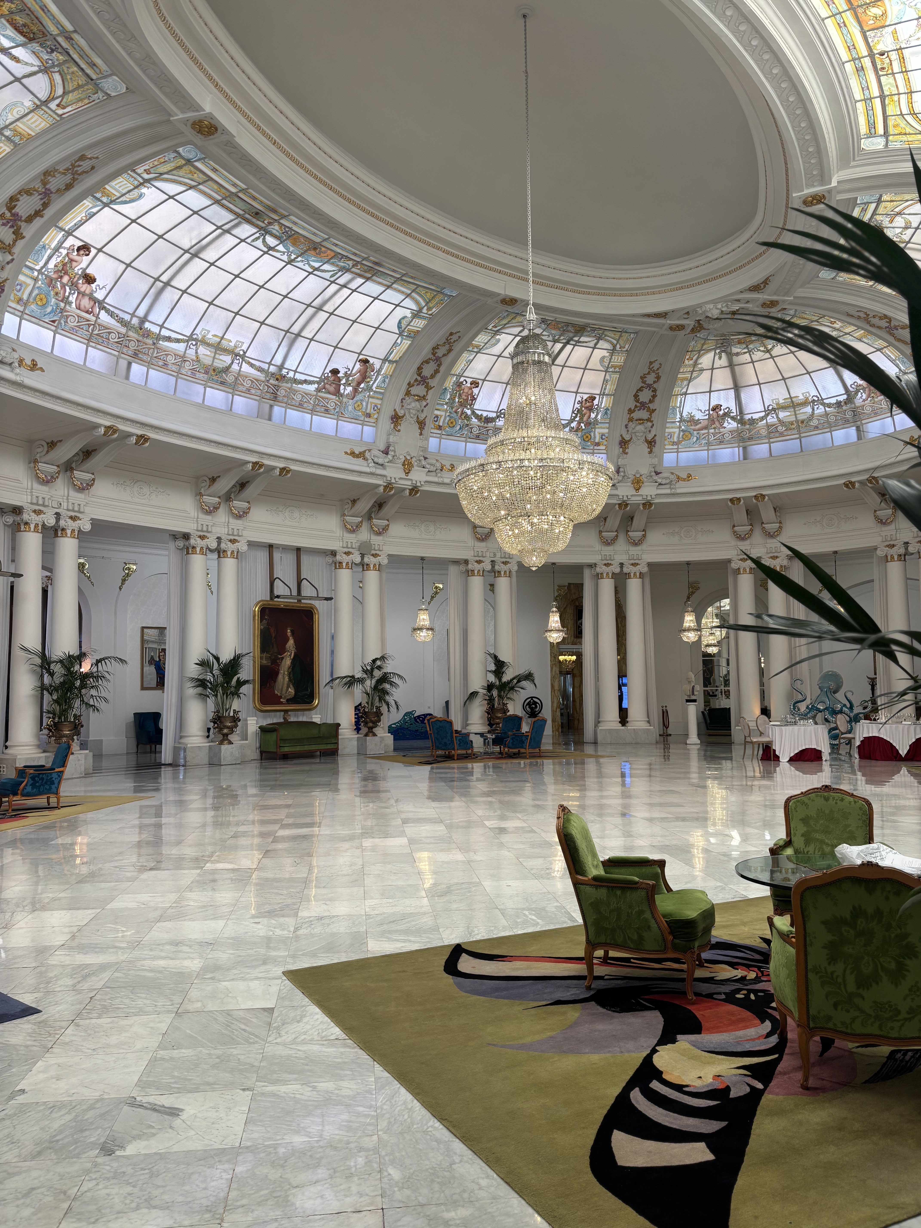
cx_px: 460
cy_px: 614
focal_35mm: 26
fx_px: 922
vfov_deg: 67.3
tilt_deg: +4.3
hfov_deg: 53.1
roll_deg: +0.0
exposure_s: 1/100
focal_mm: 5.96
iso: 50
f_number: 1.6
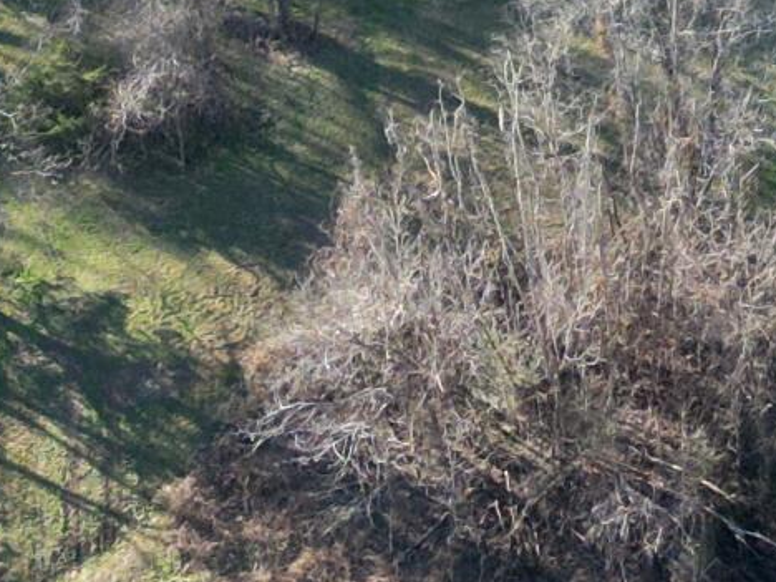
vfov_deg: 9.3
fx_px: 3452
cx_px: 1535
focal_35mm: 154
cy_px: -325
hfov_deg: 11.6
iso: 200
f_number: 1.7
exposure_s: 1/1000
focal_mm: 6.72
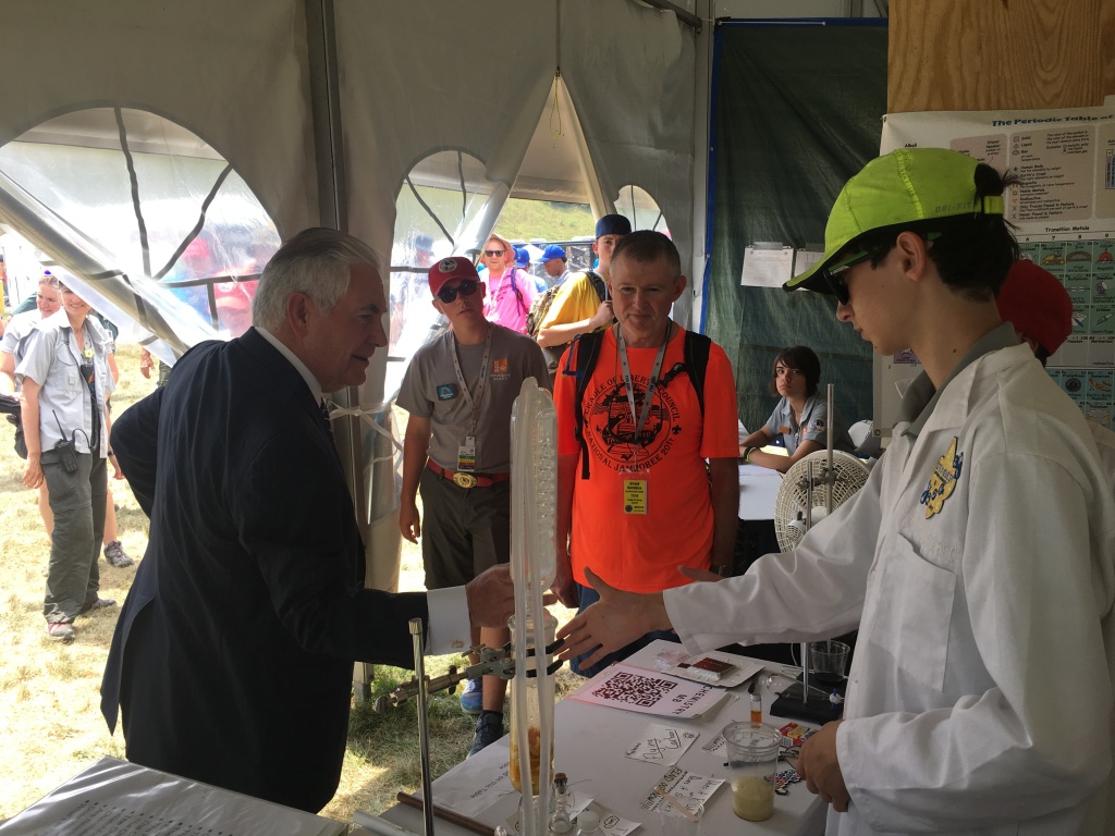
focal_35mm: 29
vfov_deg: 48.2
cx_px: 558
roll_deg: +0.0
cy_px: 418
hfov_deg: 61.7
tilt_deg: -4.9
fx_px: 934
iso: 25
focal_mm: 4.15
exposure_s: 1/279
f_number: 2.2
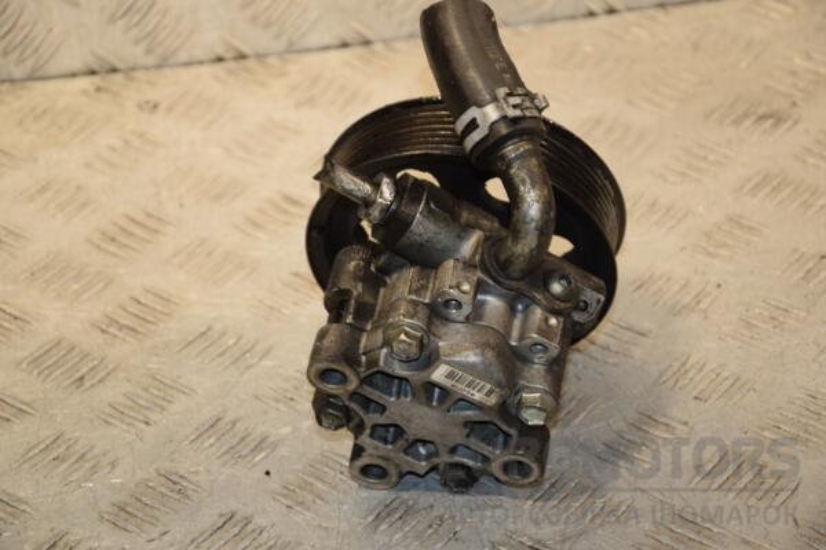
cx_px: 413
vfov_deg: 12.2
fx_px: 2581
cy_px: 275
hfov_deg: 18.2
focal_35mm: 112
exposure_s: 1/200
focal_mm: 75
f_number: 6.3
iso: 800
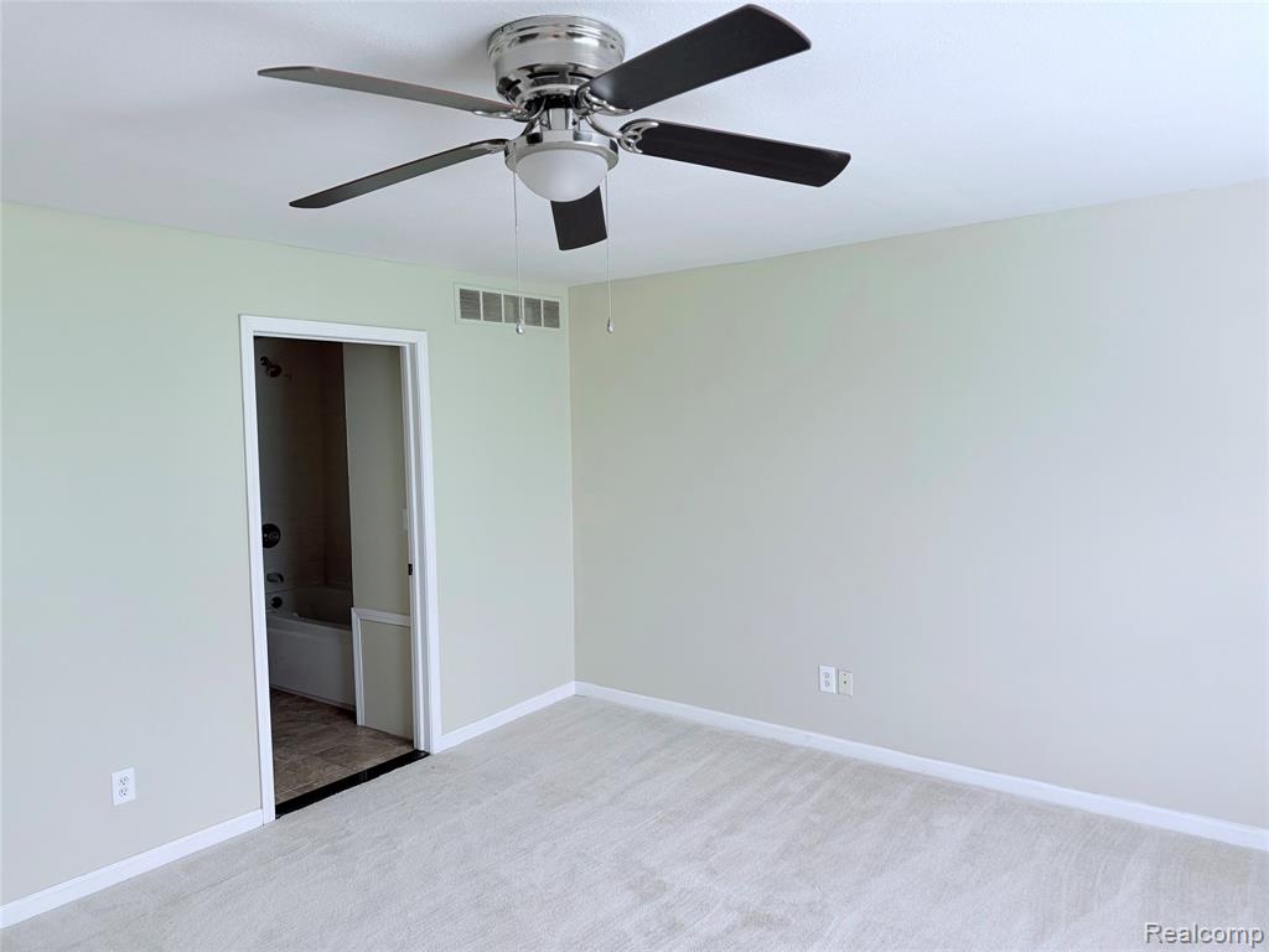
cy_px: 476
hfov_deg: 71.6
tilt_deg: -2.7
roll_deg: +1.1
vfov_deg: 56.8
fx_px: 880
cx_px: 634
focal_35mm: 24
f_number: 1.78
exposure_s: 1/60
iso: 160
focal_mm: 6.76
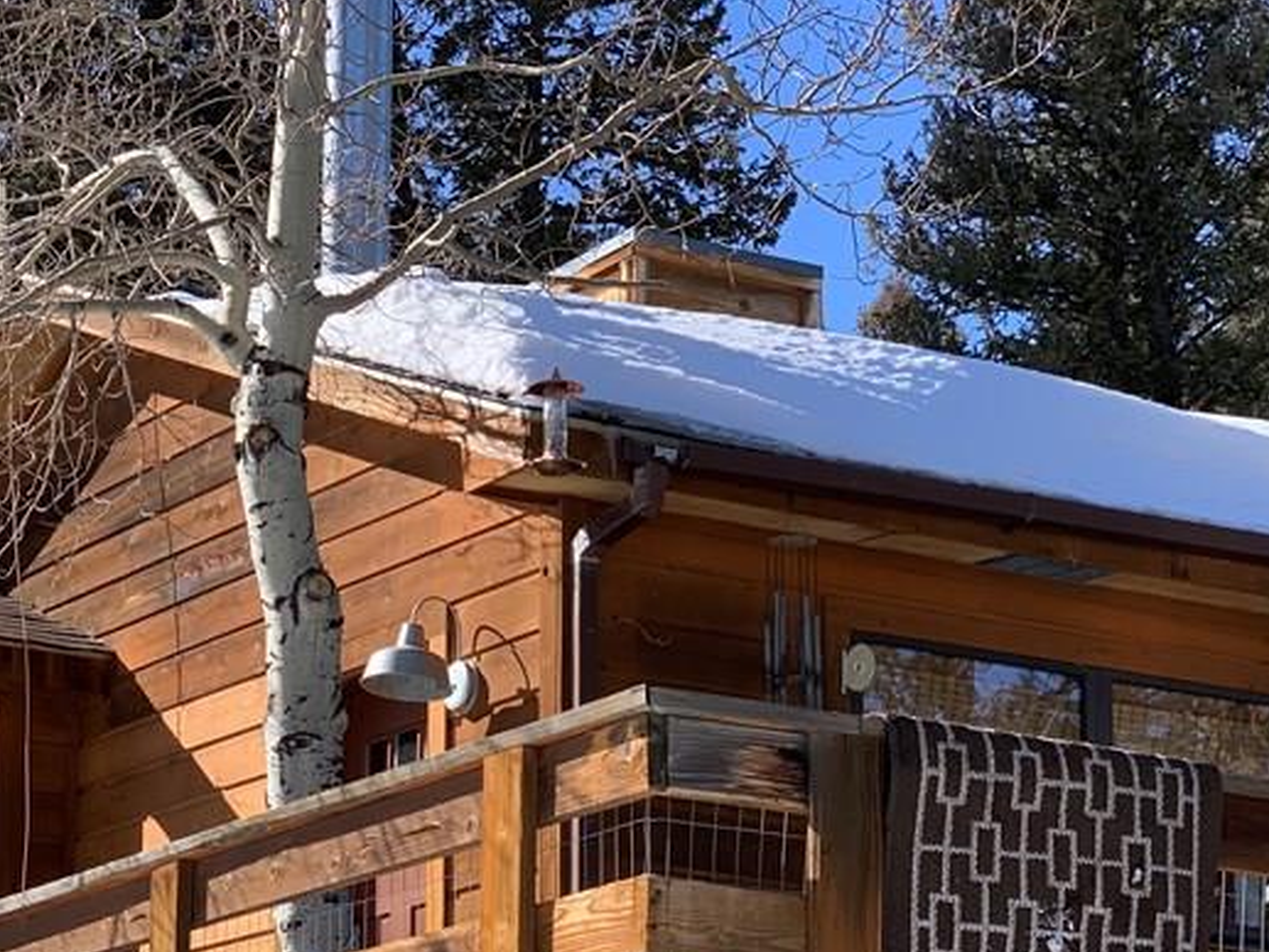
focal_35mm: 103
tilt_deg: +9.8
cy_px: 851
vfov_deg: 14.2
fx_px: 3777
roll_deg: -1.9
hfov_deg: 18.8
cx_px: 150
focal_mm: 6
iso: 16
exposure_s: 1/592
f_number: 2.4
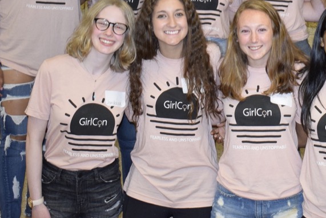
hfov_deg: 20.3
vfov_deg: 13.5
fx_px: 899
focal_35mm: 99
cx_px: 272
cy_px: -30
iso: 1250
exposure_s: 1/60
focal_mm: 27
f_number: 4
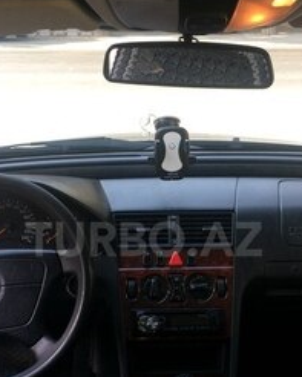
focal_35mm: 57
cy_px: 239
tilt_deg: -22.5
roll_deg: +1.4
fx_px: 636
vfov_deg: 32.8
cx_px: 144
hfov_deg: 26.7
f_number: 2.2
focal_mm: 4.15
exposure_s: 1/131
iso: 32
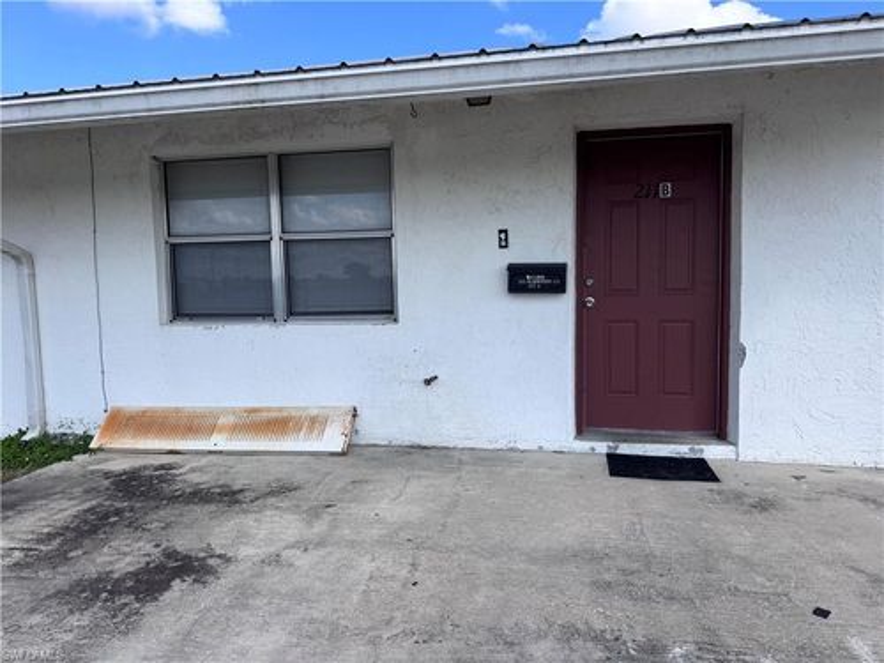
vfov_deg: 56.8
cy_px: 332
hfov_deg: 71.6
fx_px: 613
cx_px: 442
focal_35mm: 24
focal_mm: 6.76
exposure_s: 1/4049
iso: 80
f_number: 1.78
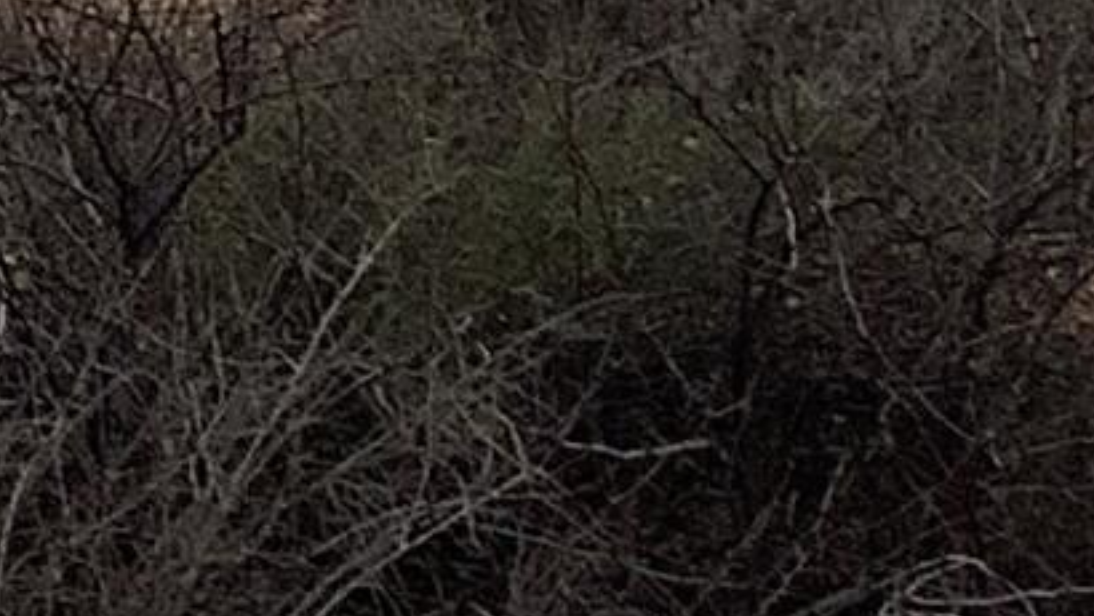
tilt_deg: -1.5
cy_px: -165
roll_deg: +2.1
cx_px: -1692
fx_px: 7168
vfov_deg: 4.9
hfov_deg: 8.0
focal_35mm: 247
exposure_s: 1/1894
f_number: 2.4
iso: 25
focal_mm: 3.3
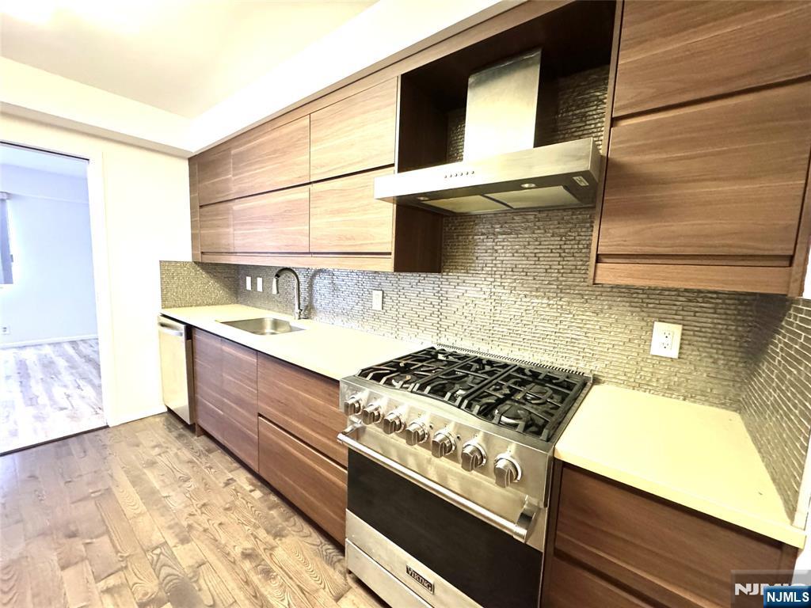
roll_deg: -2.2
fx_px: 328
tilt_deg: -5.8
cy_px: 304
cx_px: 406
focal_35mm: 14
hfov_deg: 102.1
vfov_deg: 85.7
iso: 1250
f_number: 2.2
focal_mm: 2.22
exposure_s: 1/60
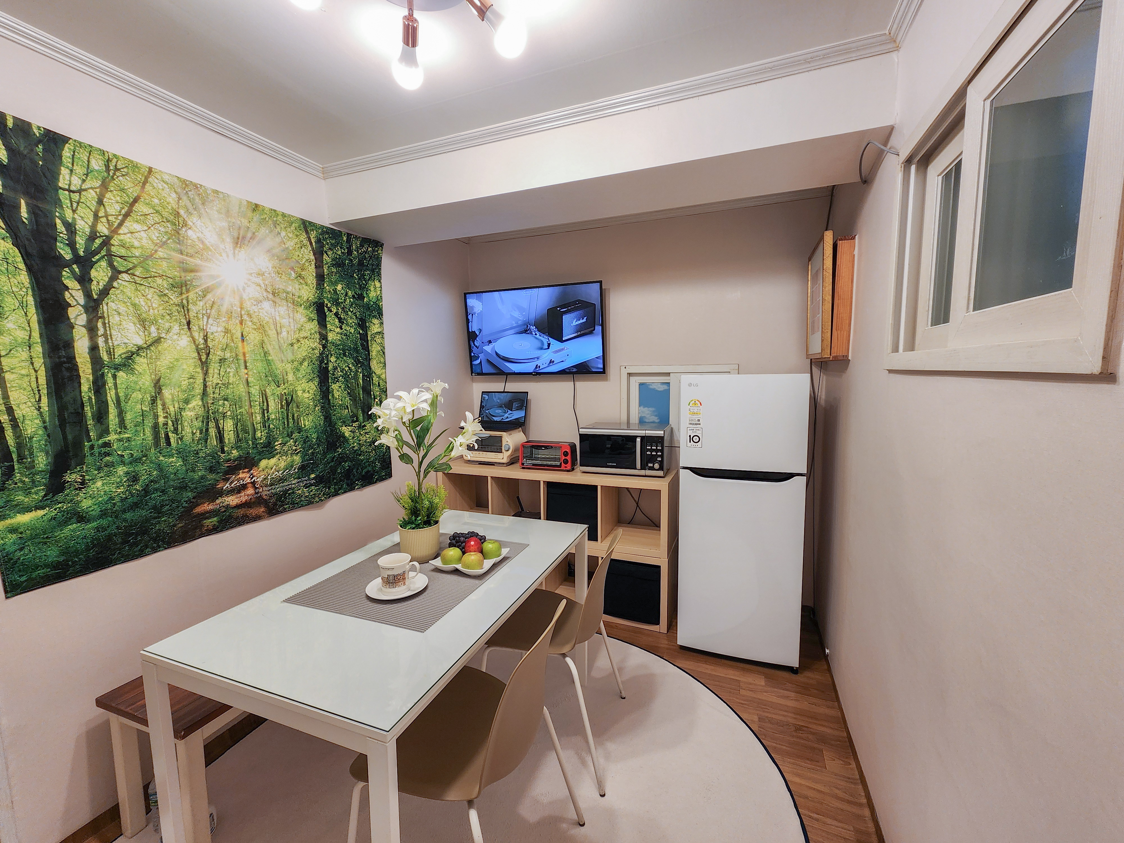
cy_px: 422
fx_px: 422
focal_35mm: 13
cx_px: 562
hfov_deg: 106.2
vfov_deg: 89.9
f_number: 2.2
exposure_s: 1/60
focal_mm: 2.2
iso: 100
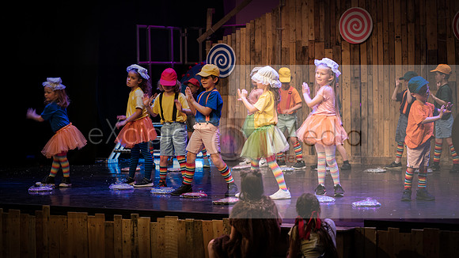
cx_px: 230
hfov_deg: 21.4
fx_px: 1213
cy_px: 108
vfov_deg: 12.1
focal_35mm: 100
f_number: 2.8
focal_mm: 95
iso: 500
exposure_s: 1/50
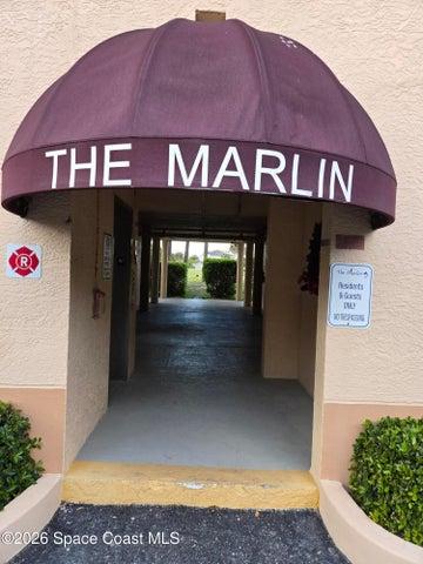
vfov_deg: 73.9
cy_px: 282
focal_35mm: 23
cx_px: 212
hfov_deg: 58.9
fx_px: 375
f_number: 1.8
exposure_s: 1/180
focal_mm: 5.4
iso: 80
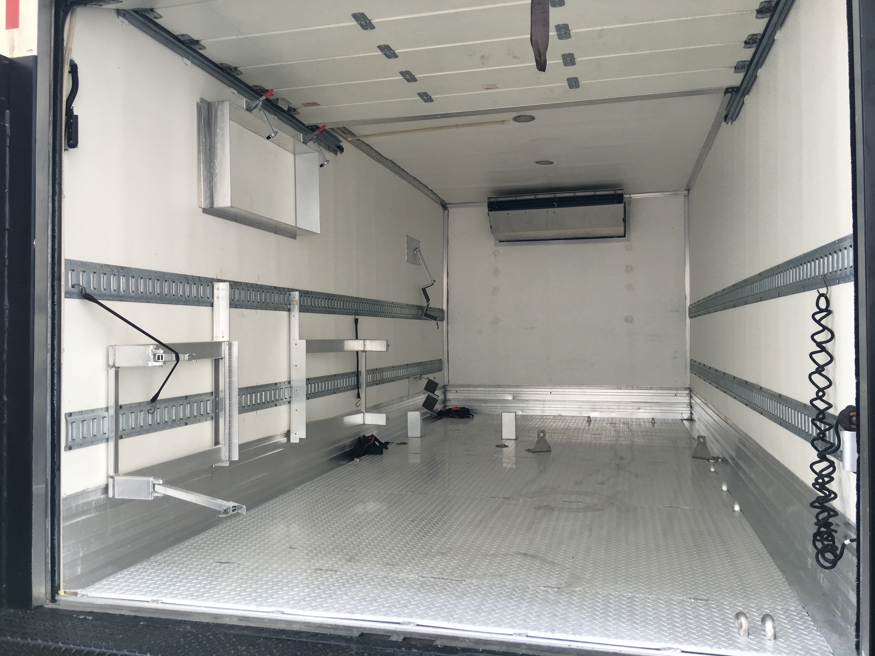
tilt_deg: -1.2
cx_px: 438
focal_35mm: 29
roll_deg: +0.1
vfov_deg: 48.2
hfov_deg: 61.7
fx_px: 733
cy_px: 328
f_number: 2.2
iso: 32
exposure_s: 1/120
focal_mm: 4.15
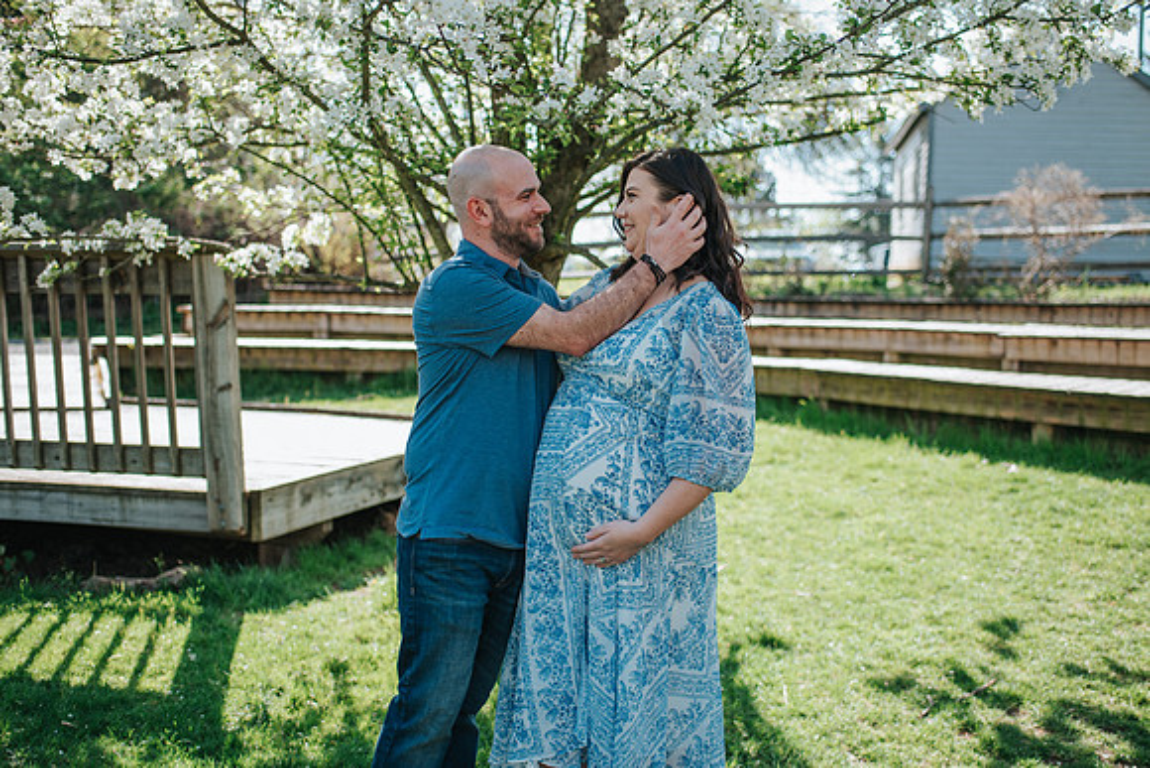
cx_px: 621
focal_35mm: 40
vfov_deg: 33.4
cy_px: 384
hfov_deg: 48.4
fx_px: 1277
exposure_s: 1/640
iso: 100
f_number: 2.2
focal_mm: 35
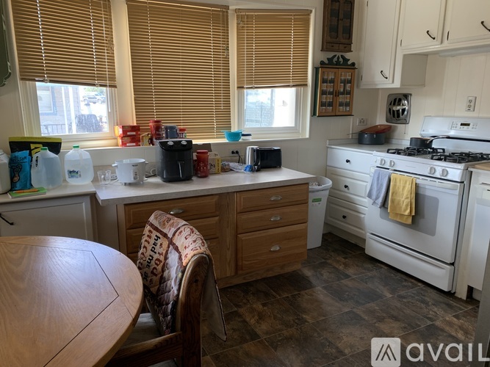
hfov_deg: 67.3
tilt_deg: -12.8
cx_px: 245
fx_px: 368
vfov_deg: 53.0
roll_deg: +0.7
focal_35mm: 26
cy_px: 184
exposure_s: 1/46
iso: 80
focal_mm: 4.25
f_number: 1.8
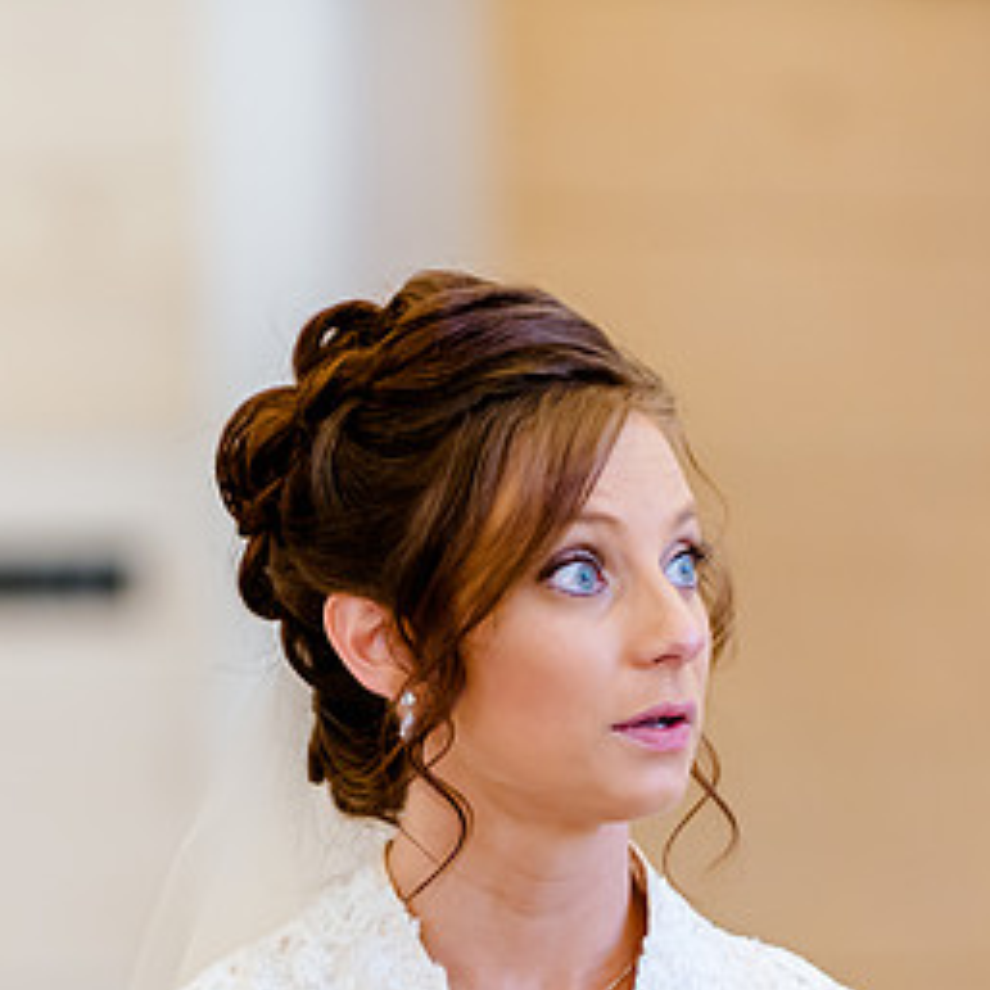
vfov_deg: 4.1
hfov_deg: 4.1
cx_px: 341
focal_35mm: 430
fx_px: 13913
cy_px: 817
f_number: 2.8
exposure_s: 1/400
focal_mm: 190
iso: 2000
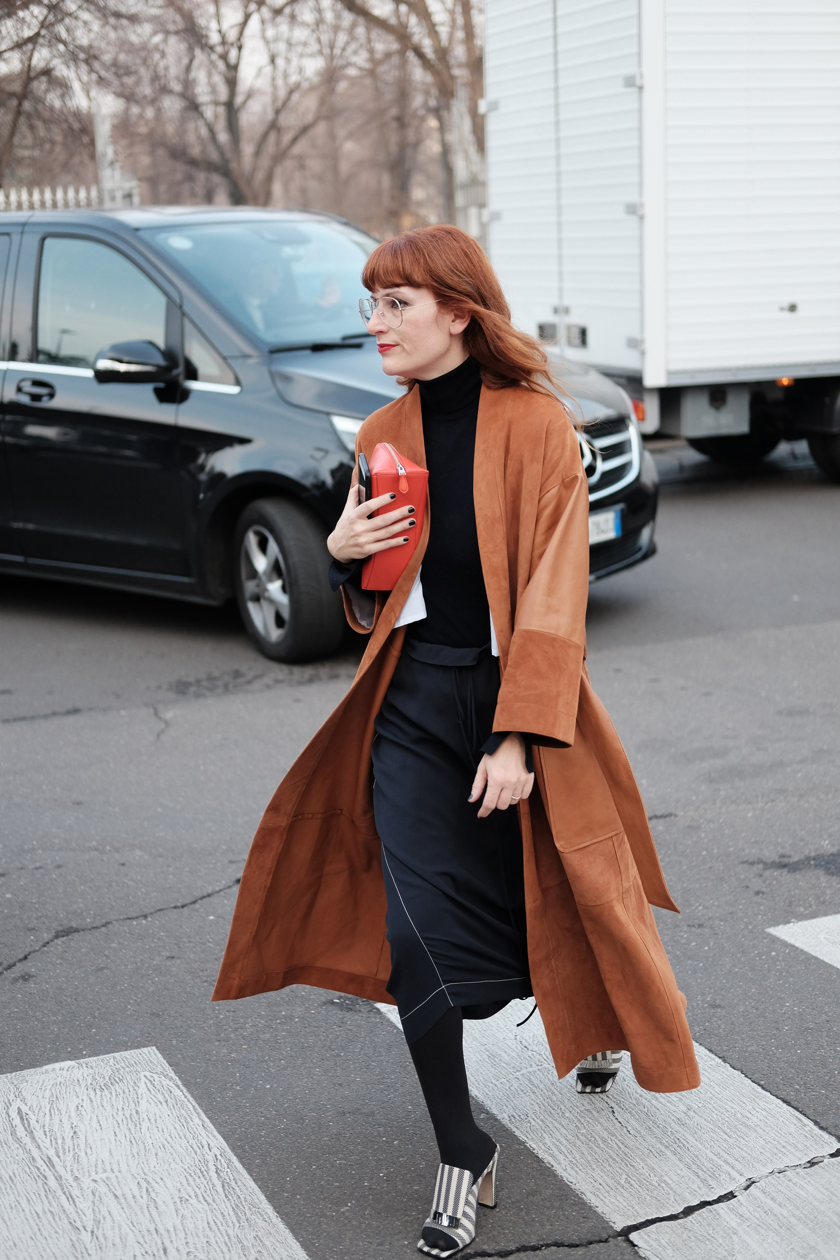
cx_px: 420
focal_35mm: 53
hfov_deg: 25.5
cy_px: 630
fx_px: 1855
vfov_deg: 37.5
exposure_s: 1/2000
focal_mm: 35
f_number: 2
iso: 800
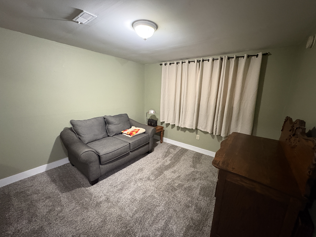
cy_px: 118
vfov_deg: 85.7
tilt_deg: -12.1
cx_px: 158
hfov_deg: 102.1
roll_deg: -2.4
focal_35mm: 14
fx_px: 128
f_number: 2.2
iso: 800
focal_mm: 2.22
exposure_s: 1/30
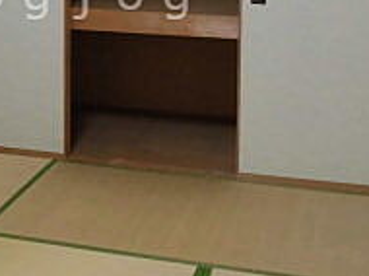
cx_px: 66
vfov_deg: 17.7
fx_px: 862
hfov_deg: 23.7
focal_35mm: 81
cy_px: -4
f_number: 3.1
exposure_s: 1/40
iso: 250
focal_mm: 4.3
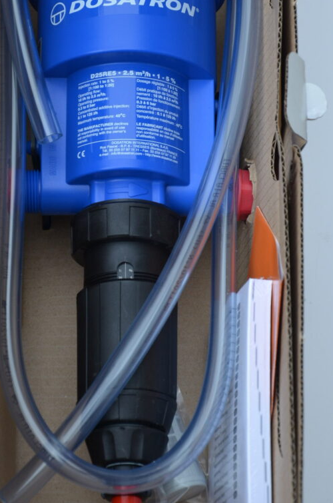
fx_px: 2551
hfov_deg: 7.5
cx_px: 141
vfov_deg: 11.3
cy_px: 195
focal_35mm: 183
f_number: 5.6
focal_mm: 90
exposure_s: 1/250
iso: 400
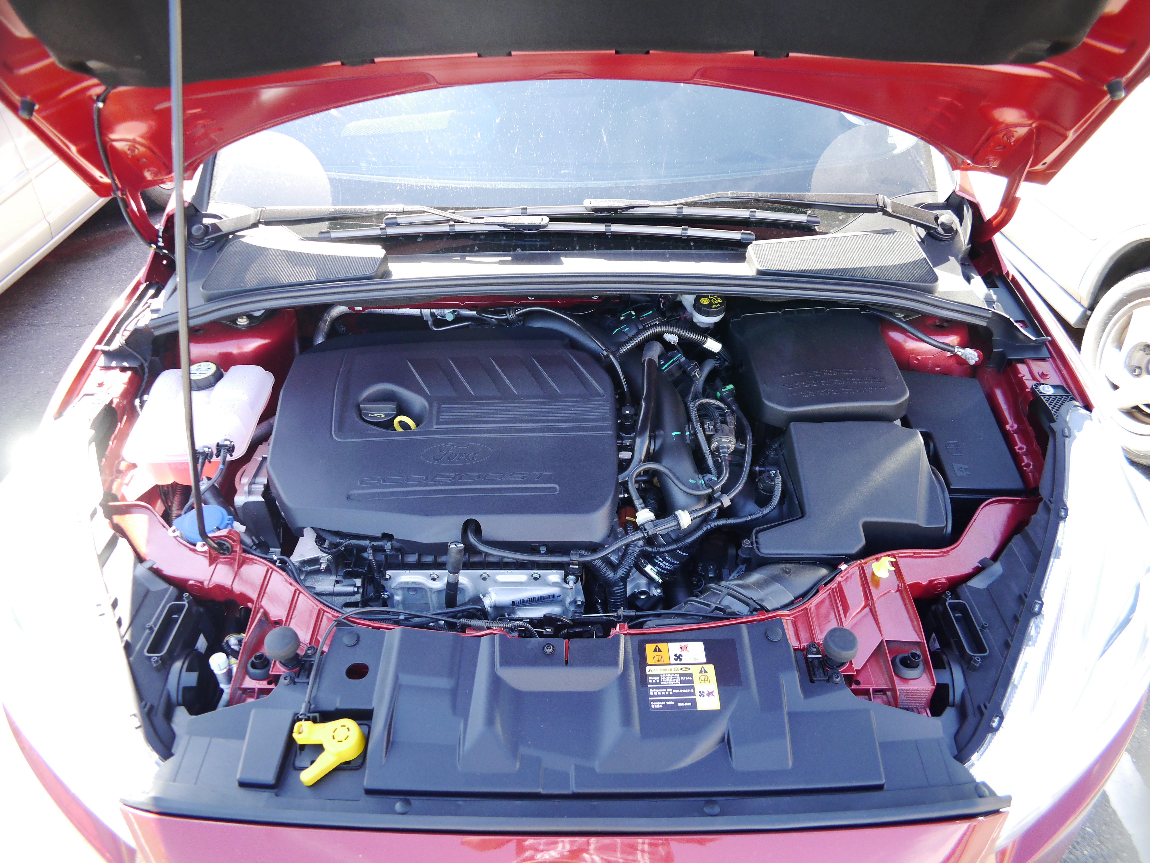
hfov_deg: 63.4
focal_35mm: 28
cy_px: 432
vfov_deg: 49.8
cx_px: 575
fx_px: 931
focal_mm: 14
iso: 400
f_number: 2.5
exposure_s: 1/250
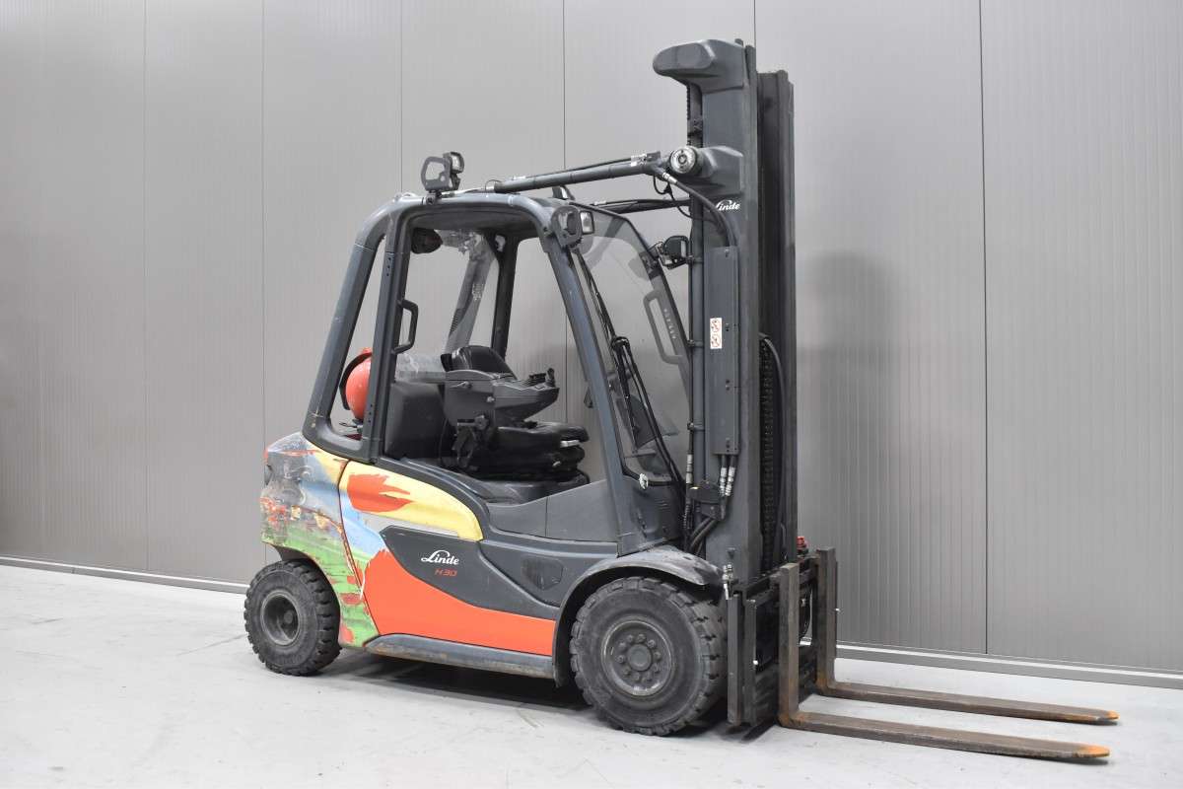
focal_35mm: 34
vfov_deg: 38.4
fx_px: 1134
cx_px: 592
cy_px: 394
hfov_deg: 55.1
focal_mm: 23
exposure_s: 1/25
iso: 1600
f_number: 5.6
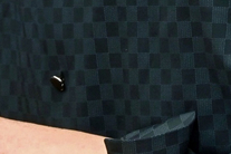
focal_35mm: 1447
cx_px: -39
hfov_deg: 1.4
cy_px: -300
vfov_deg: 0.9
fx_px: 9284
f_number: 6.3
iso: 640
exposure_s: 1/60
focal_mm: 200
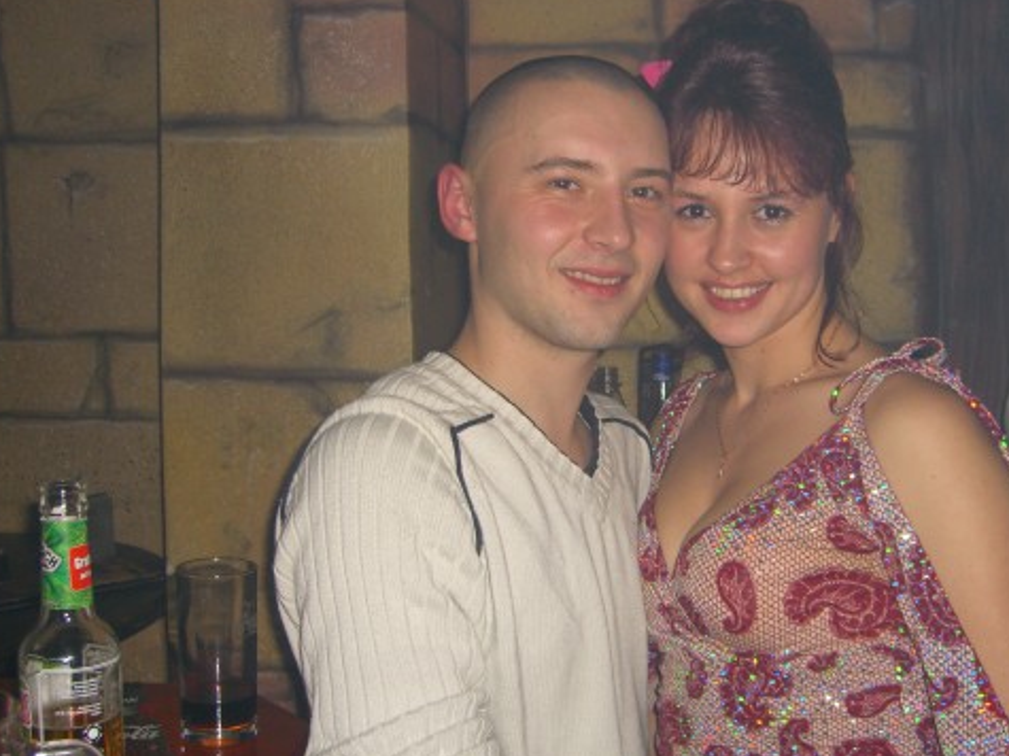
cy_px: 346
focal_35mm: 48
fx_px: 1399
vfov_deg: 30.2
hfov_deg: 39.5
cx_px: 605
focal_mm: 7.9
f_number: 2.8
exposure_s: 1/60
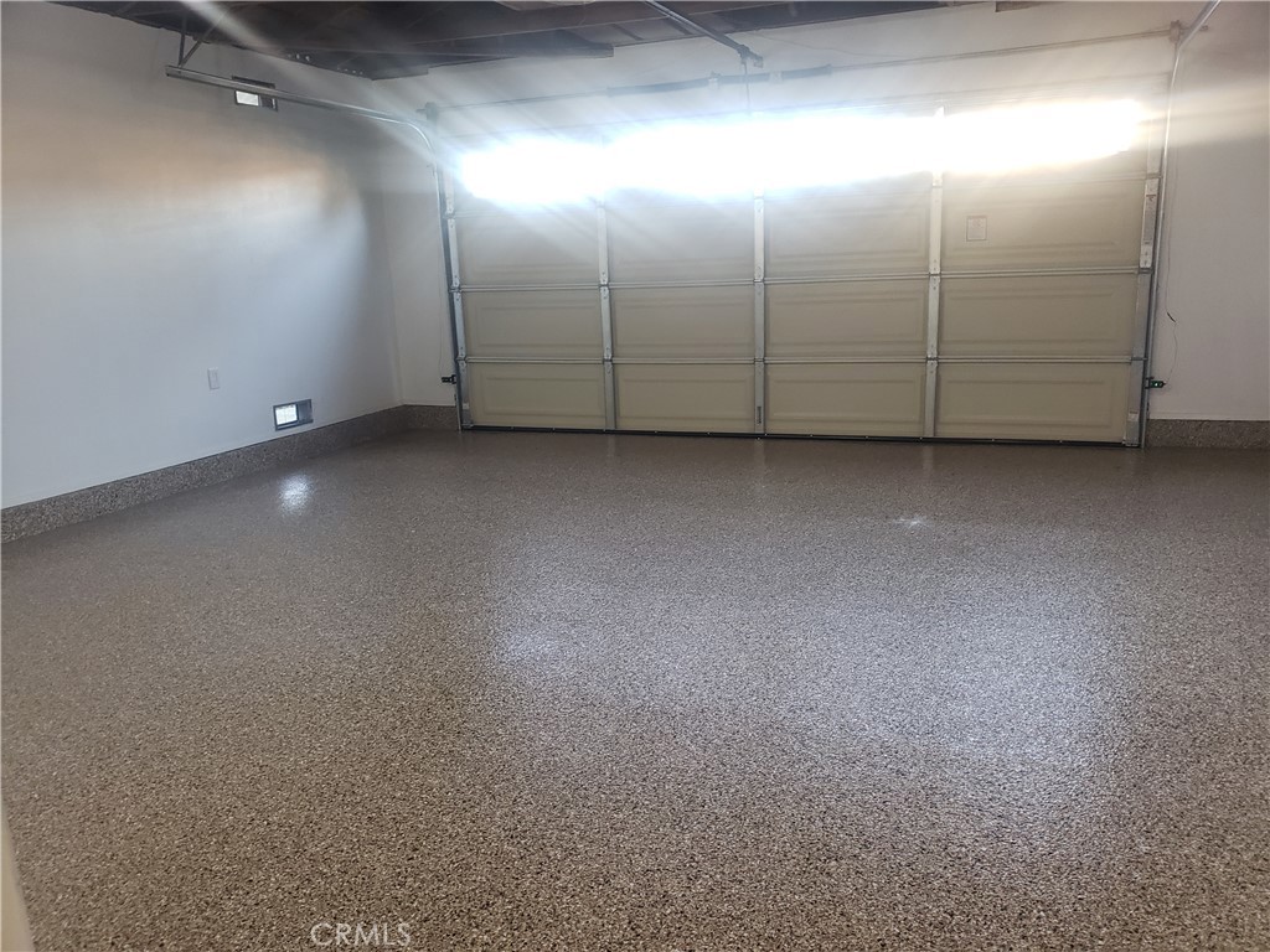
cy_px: 476
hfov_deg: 67.3
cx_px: 635
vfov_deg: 53.1
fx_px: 954
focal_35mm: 26
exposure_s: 1/30
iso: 320
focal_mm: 4.3
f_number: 2.4
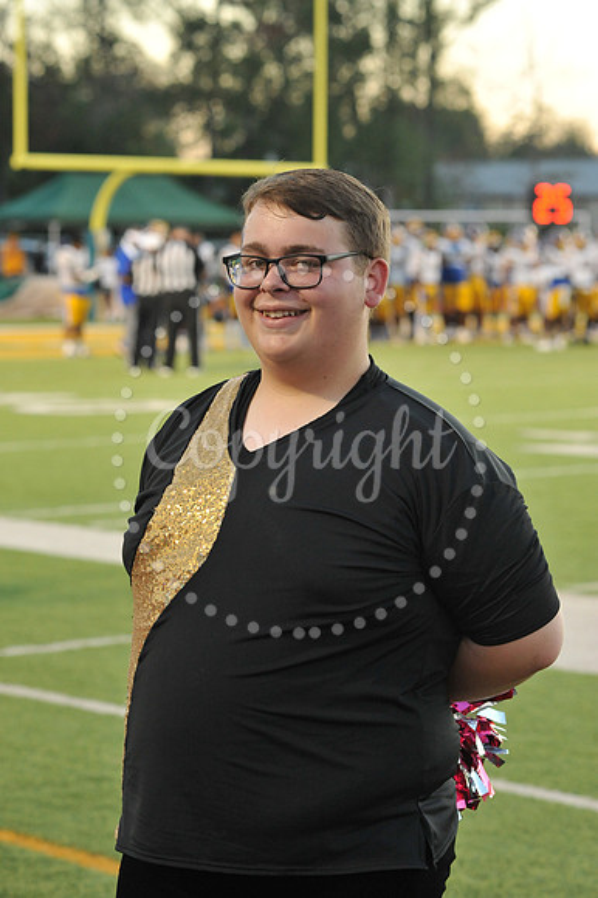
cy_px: 449
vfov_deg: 19.5
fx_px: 2619
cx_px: 299
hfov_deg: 13.0
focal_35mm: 105
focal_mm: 105
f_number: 6.3
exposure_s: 1/125
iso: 2500
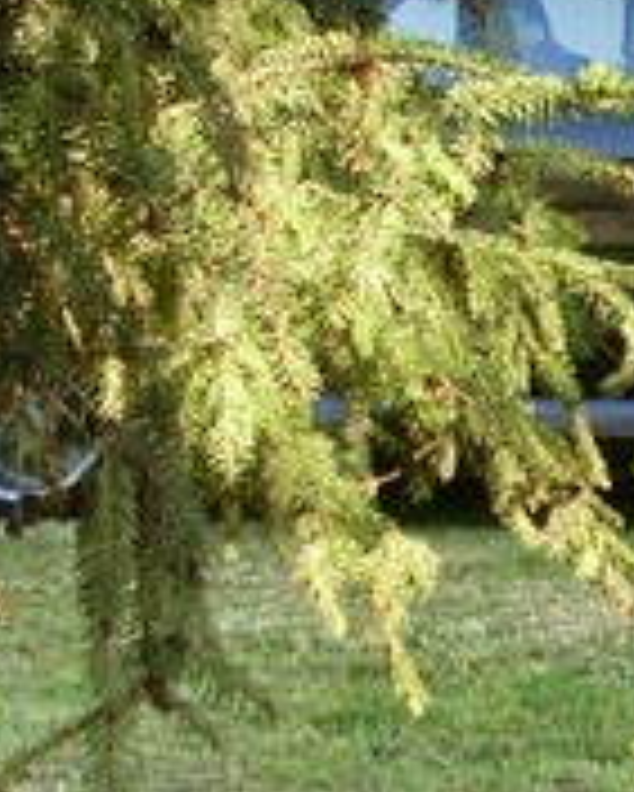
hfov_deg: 10.8
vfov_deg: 14.2
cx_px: 1124
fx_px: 3164
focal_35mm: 135
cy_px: 292
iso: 80
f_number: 3
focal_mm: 6.3
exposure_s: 1/125
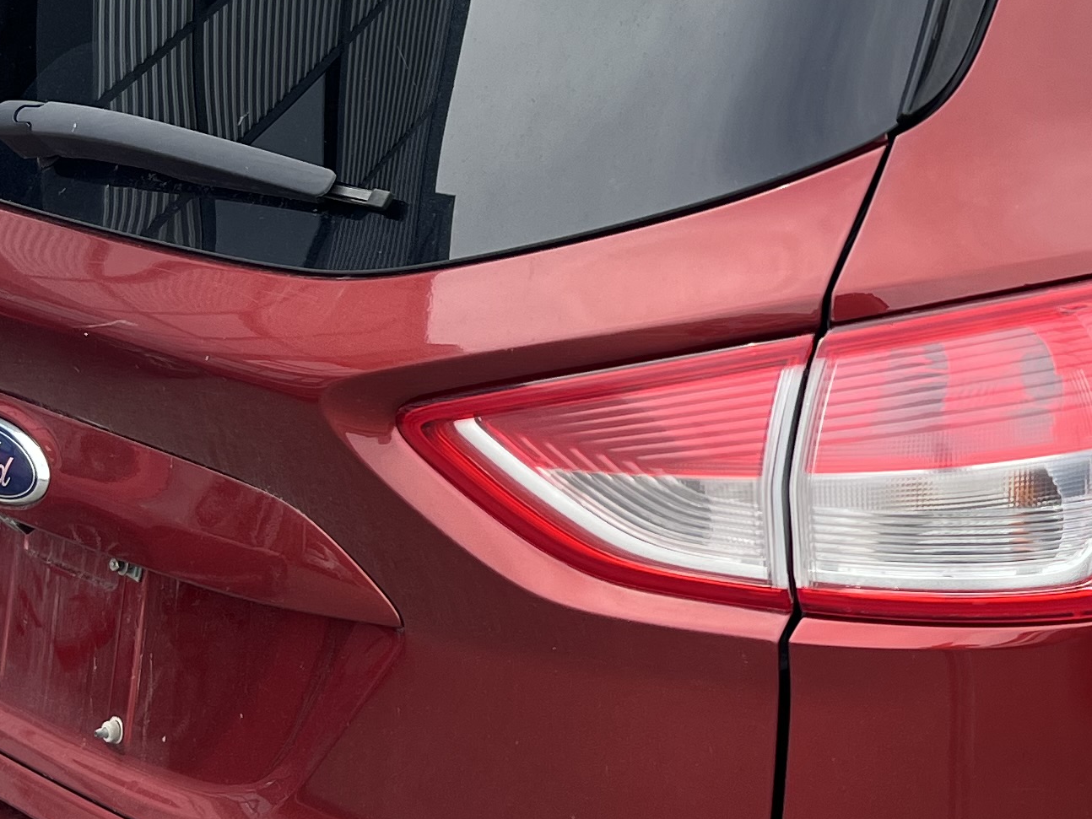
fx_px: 2556
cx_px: 1134
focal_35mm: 81
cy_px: 416
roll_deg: +2.4
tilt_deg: -18.0
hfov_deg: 23.0
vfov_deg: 18.2
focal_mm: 5.7
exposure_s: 1/1147
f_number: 1.5
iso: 50
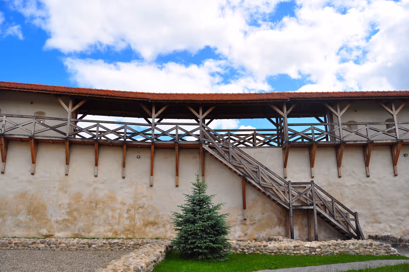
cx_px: 204
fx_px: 306
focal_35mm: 27
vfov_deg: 47.8
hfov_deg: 67.4
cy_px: 136
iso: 200
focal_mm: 18
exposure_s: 1/1000
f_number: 5.6
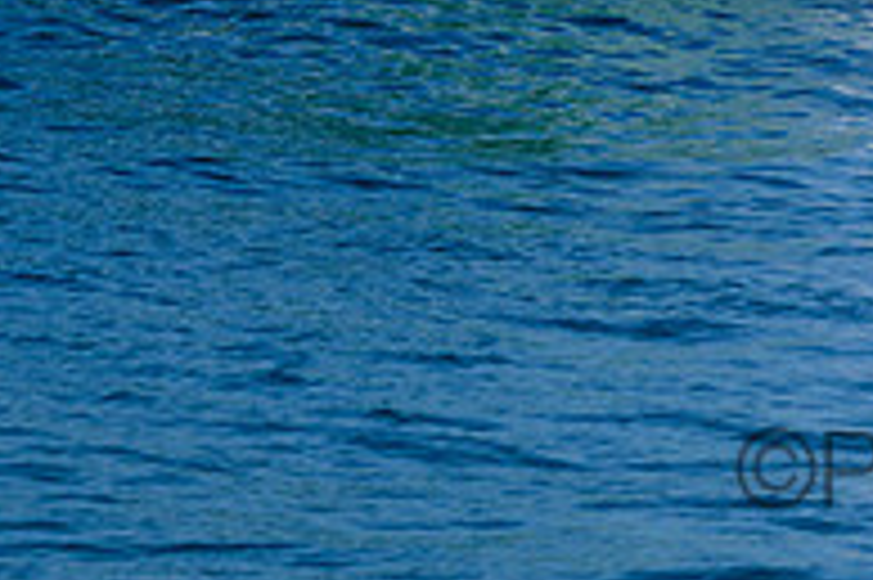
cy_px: -277
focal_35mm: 1142
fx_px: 27669
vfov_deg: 1.2
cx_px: 1084
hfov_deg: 1.8
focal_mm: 370
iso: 450
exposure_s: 1/2000
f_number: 10
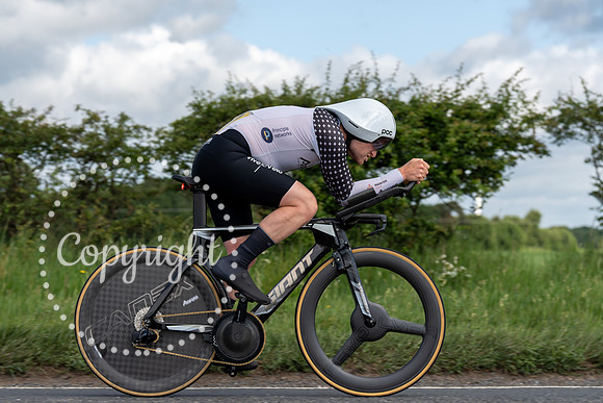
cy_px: 174
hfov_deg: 24.9
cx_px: 260
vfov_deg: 16.8
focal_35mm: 81
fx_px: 1362
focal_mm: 70
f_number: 3.5
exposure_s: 1/1000
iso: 125
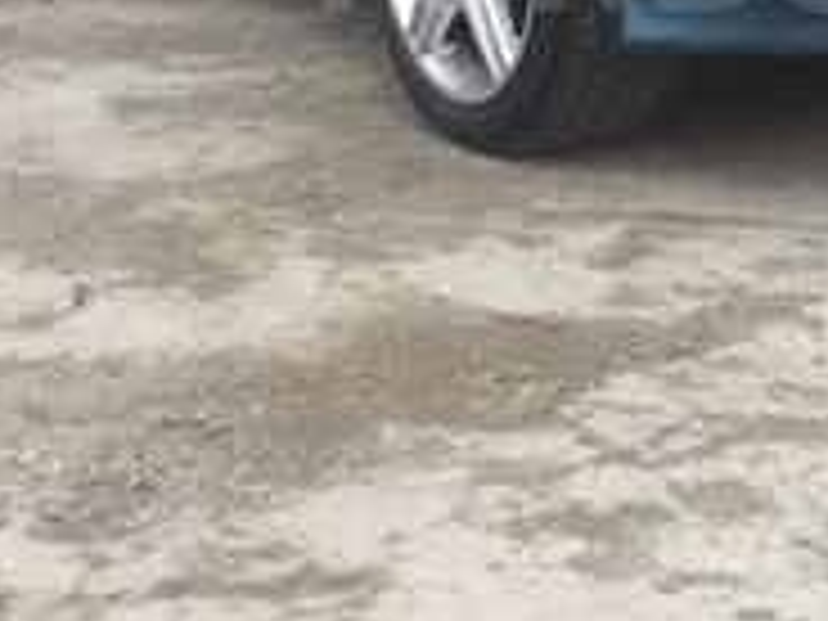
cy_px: -56
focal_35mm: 104
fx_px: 2488
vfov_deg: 13.9
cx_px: 747
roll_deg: -0.4
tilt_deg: -11.7
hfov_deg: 18.6
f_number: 2.2
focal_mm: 4.15
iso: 32
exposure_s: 1/622
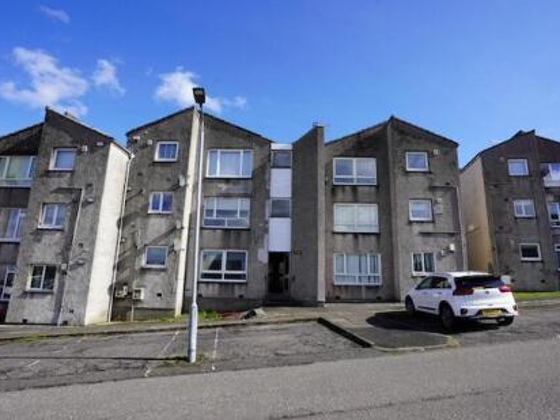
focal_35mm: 20
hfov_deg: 81.7
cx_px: 287
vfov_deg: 66.0
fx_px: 324
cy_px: 211
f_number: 9
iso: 100
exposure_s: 1/125
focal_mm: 18
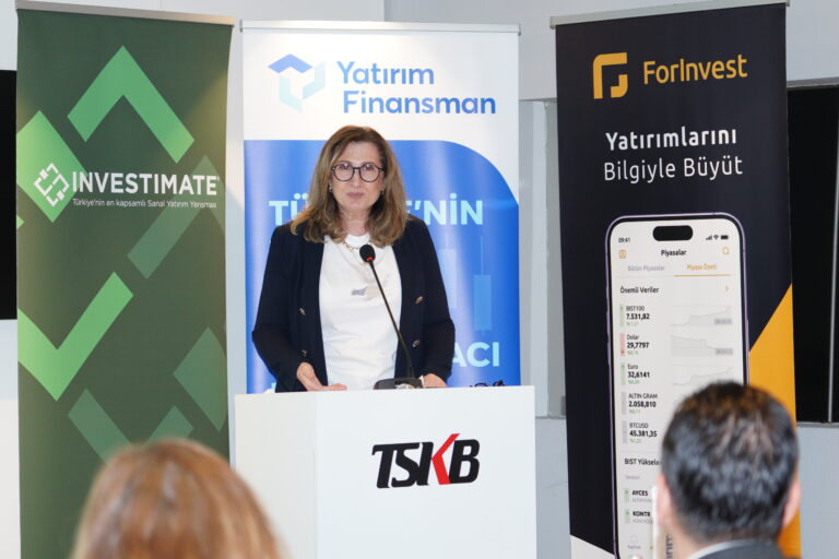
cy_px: 280
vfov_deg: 12.0
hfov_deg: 17.9
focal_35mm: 114
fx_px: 2657
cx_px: 420
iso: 1000
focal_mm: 76
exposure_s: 1/80
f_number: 4
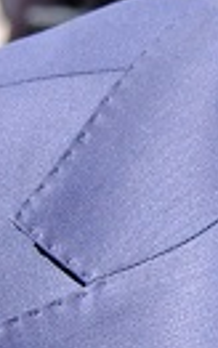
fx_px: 3323
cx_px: 593
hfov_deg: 3.7
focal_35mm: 350
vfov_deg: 6.0
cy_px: -8
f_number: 4
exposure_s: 1/1000
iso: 320
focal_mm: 22.3
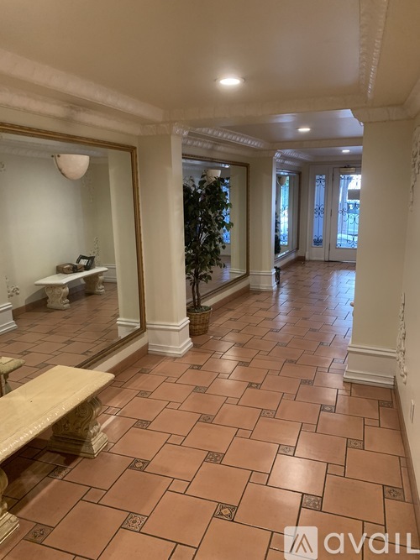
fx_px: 421
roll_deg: +0.5
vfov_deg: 67.3
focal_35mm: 26
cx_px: 210
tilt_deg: -11.5
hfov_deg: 53.0
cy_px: 280
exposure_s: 1/60
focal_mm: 4.25
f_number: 1.8
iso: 250
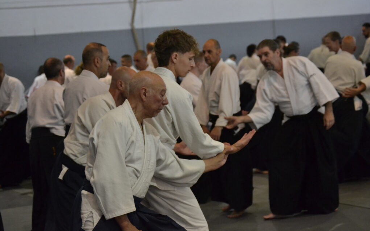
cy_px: 110
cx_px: 186
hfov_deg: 24.5
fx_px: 852
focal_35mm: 85
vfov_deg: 15.5
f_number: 4
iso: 3200
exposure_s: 1/400
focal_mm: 55
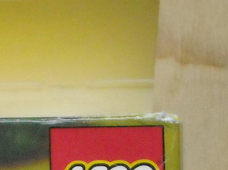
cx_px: -101
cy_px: 232
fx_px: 2184
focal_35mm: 332
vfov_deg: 4.4
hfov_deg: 5.9
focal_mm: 17.1
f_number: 4.7
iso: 800
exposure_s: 1/184
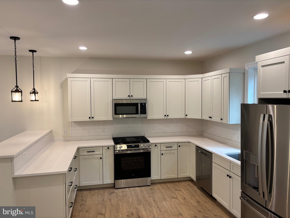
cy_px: 109
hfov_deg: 67.3
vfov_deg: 53.1
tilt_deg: -4.4
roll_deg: -0.1
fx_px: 218
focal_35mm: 26
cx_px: 145
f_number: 1.6
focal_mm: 5.96
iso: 125
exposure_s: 1/120
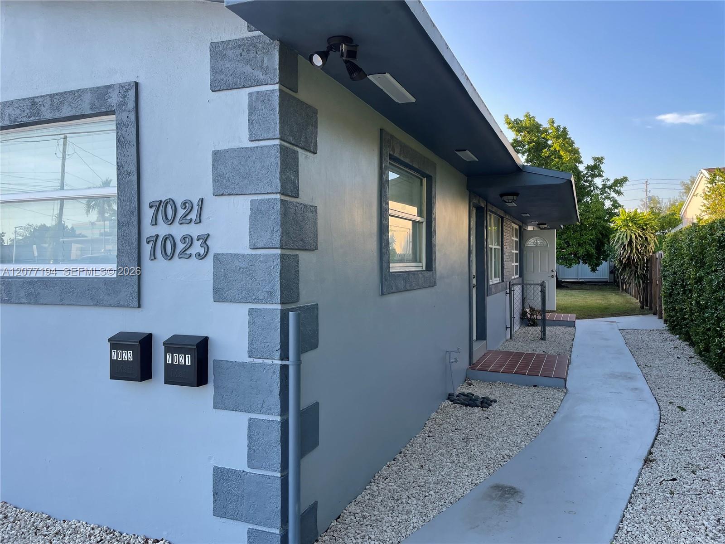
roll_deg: +0.4
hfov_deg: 67.3
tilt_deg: -0.4
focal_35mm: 26
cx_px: 362
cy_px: 272
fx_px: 545
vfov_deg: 53.1
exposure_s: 1/383
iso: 32
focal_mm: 4.2
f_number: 1.6
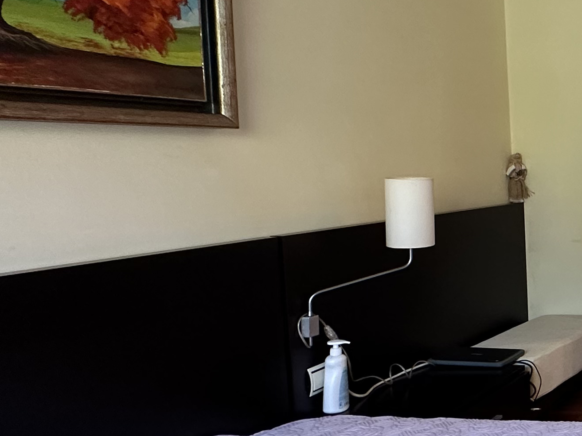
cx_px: 801
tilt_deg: -5.1
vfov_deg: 33.6
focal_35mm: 43
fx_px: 723
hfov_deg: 31.1
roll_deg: +0.8
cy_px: 217
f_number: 2.2
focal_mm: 2.22
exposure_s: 1/50
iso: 250
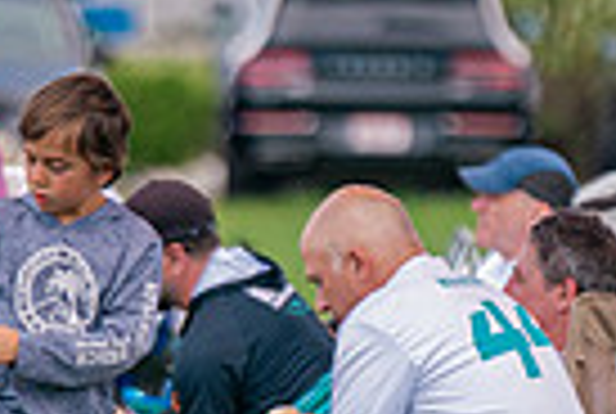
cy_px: 345
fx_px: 16754
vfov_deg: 1.4
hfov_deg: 2.1
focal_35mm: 977
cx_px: 89
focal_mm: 178
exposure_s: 1/3200
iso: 500
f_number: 2.8
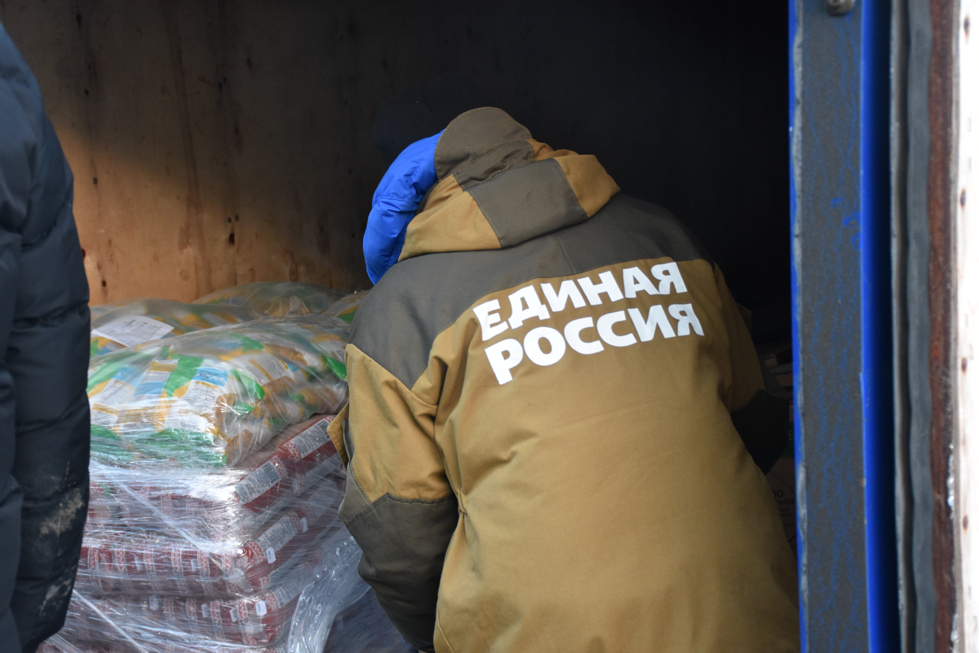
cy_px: 326
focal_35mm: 57
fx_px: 1550
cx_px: 490
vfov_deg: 23.8
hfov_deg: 35.1
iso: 900
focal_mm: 38
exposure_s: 1/60
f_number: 4.2
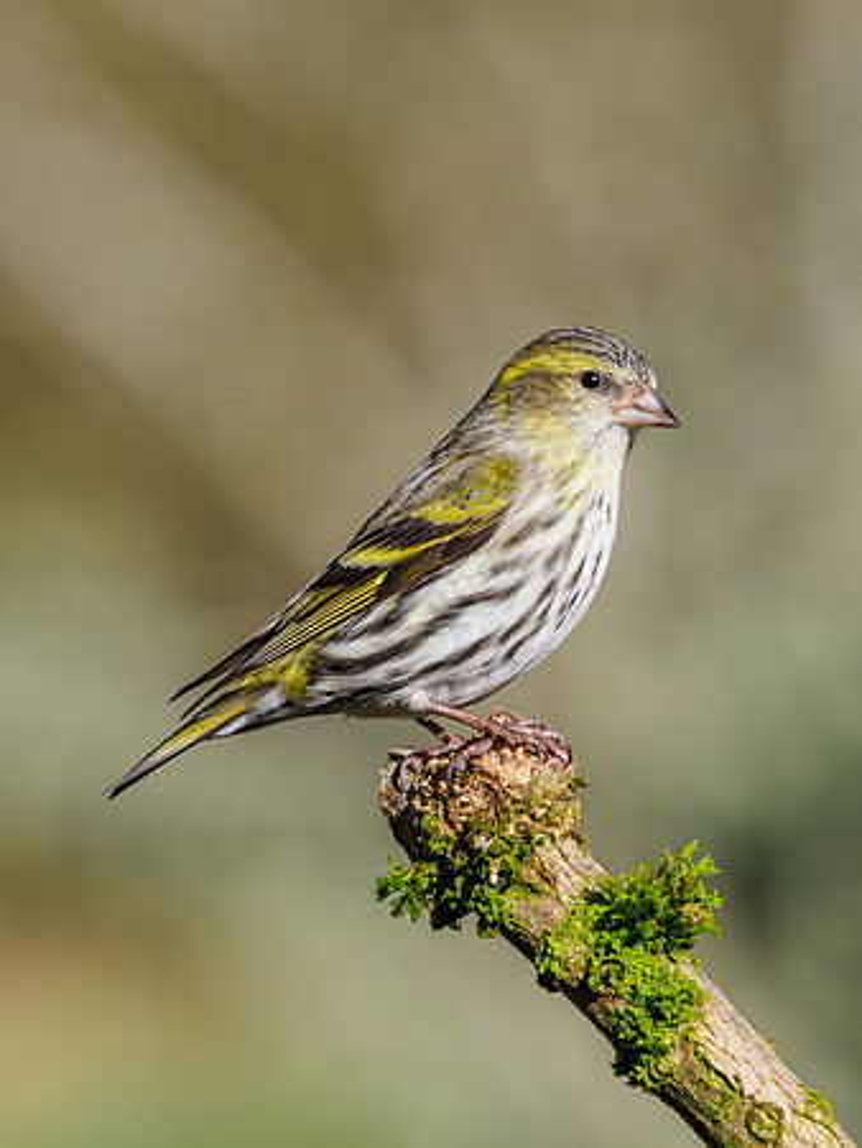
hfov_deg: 1.6
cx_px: 393
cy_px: 671
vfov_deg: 2.1
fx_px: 31066
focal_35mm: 937
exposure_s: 1/500
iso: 200
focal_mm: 300
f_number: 6.3
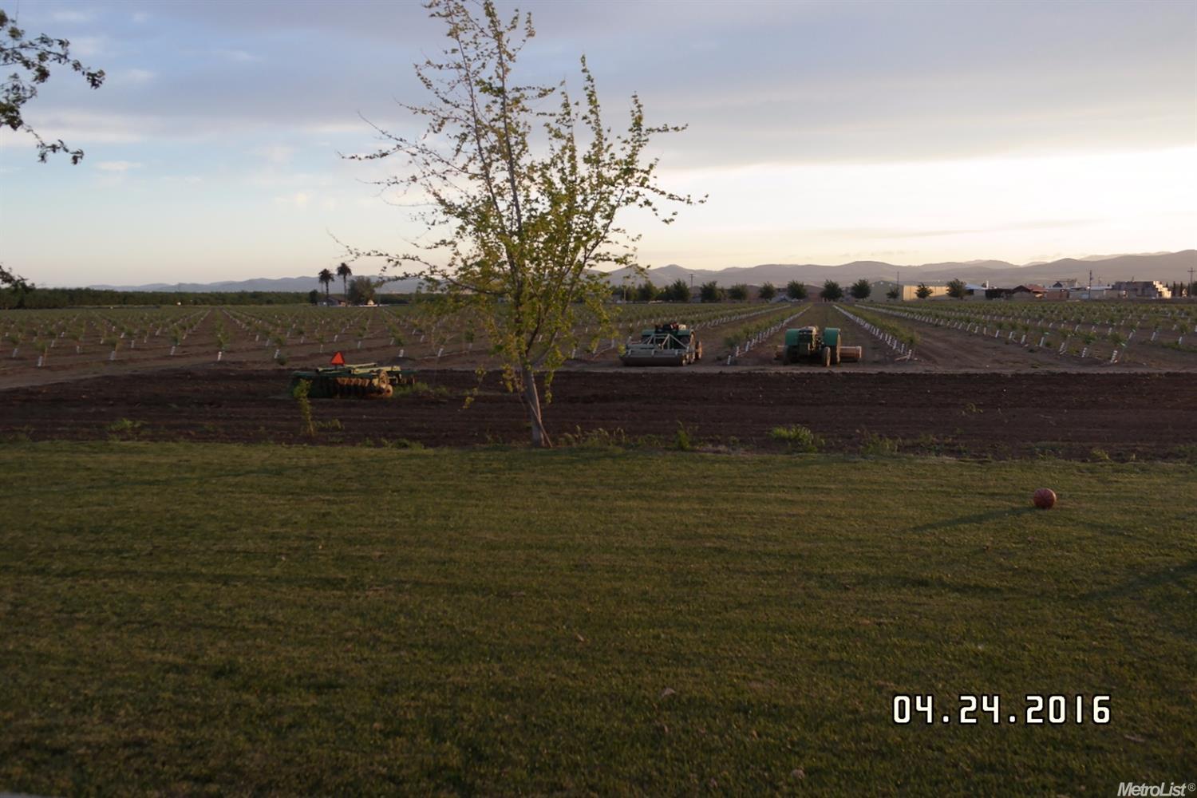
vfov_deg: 43.6
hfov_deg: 61.9
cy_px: 399
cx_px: 598
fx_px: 997
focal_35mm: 30
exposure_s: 1/160
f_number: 4.5
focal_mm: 20
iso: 100
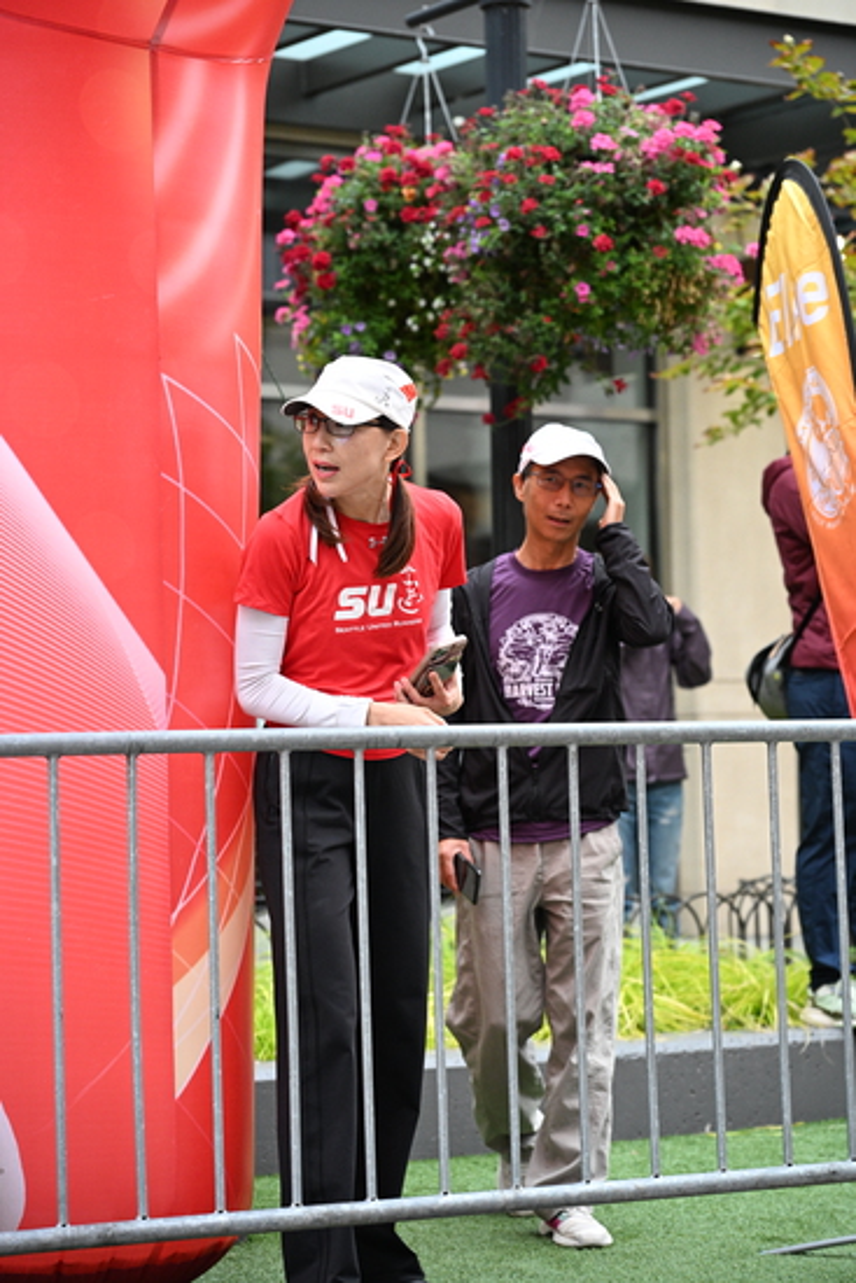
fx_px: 3065
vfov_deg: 23.6
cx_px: 428
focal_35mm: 86
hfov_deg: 15.9
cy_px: 642
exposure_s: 1/500
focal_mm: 86
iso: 2500
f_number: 4
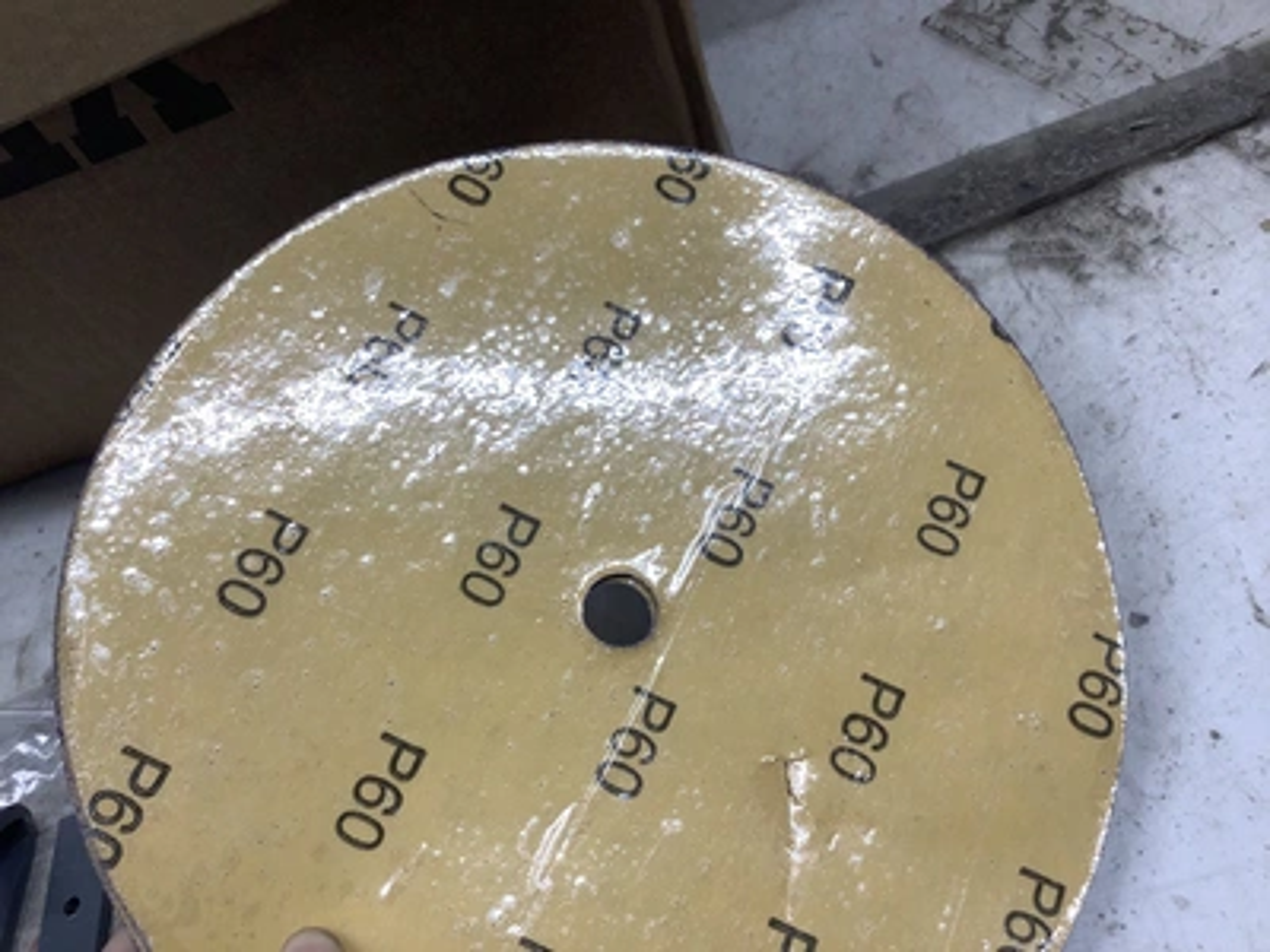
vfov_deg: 45.4
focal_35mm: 31
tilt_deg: -51.1
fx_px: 1137
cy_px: 476
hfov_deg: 58.4
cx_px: 635
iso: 40
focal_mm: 3.3
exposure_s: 1/120
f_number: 2.4
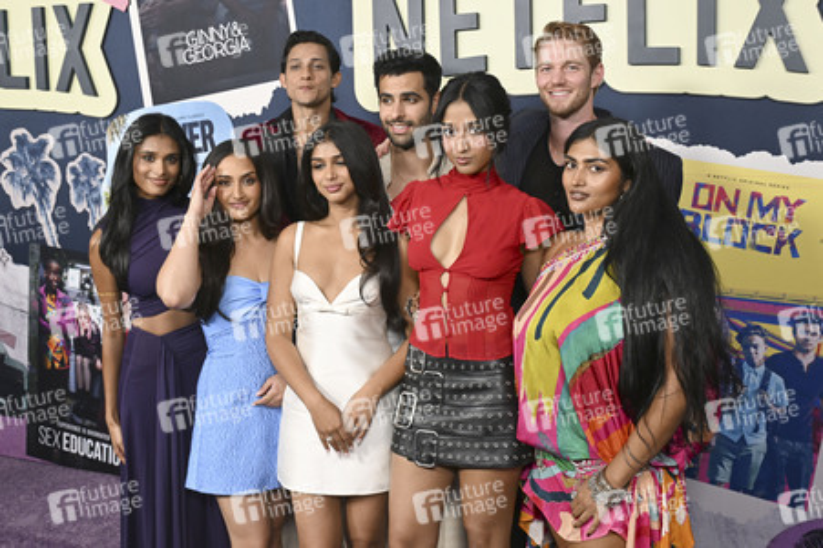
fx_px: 800
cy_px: 274
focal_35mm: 35
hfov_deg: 54.5
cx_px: 412
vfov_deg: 37.8
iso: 1250
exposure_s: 1/250
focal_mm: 35
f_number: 5.6
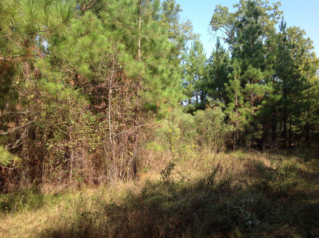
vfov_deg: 40.6
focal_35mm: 35
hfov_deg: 52.7
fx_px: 322
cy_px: 119
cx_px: 160
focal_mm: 4.28
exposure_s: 1/504
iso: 50
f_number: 2.4
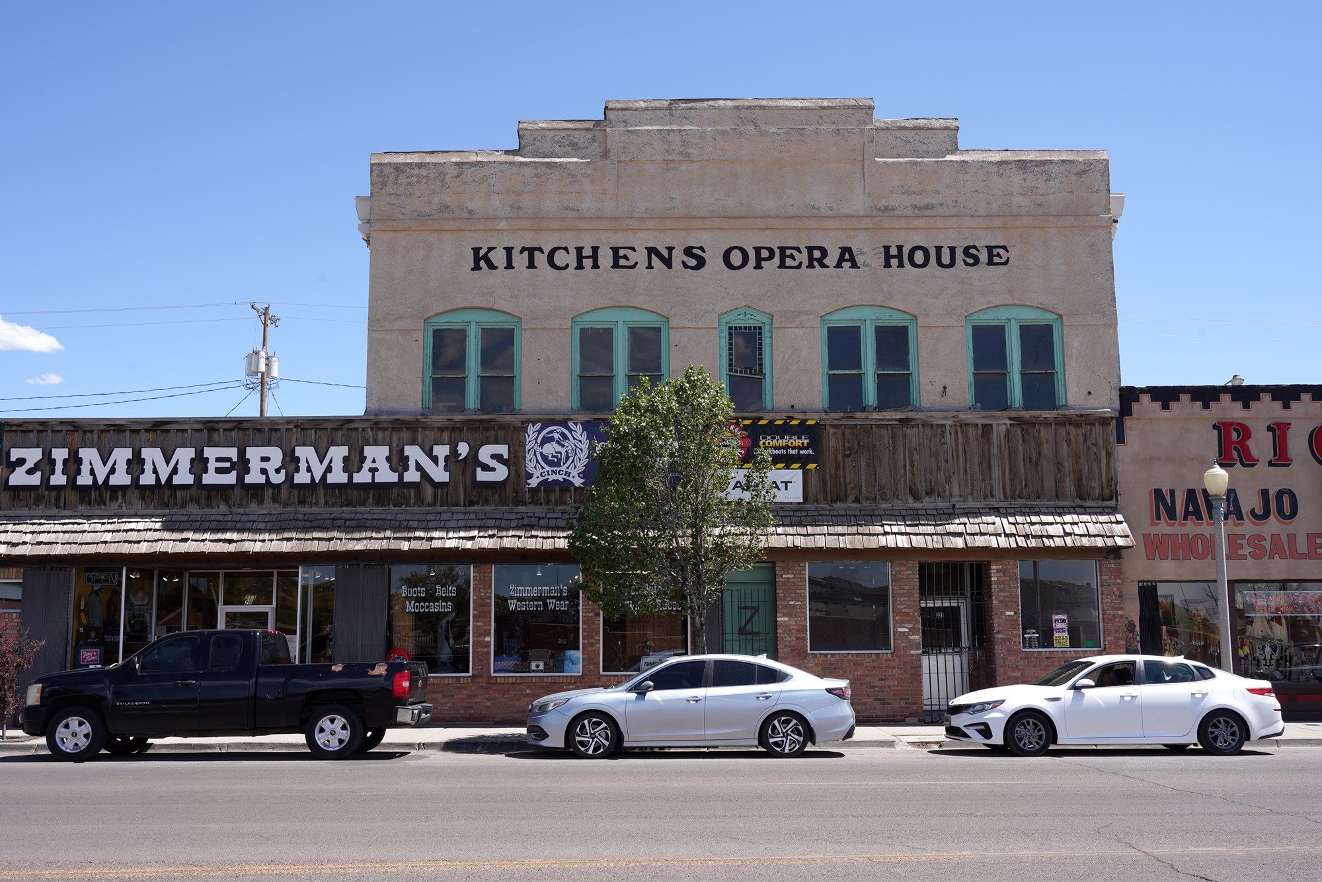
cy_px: 441
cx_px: 661
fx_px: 1322
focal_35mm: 36
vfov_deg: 36.9
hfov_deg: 53.1
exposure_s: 1/100
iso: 100
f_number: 13
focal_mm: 36
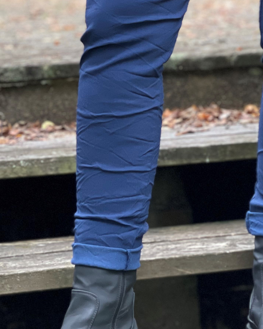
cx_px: 196
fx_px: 1382
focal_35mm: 142
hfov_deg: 10.8
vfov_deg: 13.5
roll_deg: +2.3
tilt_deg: -4.0
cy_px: 65
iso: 250
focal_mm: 7.5
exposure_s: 1/121
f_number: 2.2
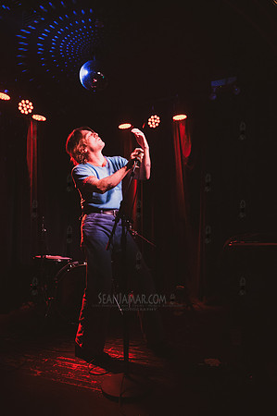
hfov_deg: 53.0
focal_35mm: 24
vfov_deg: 73.8
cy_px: 208
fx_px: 278
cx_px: 138
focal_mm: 24
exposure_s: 1/400
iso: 10000
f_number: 3.5
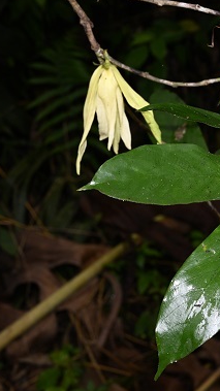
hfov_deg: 14.0
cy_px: 203
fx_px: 861
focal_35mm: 83
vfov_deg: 25.6
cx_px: 279
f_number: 13
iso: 160
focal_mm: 50
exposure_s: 1/100
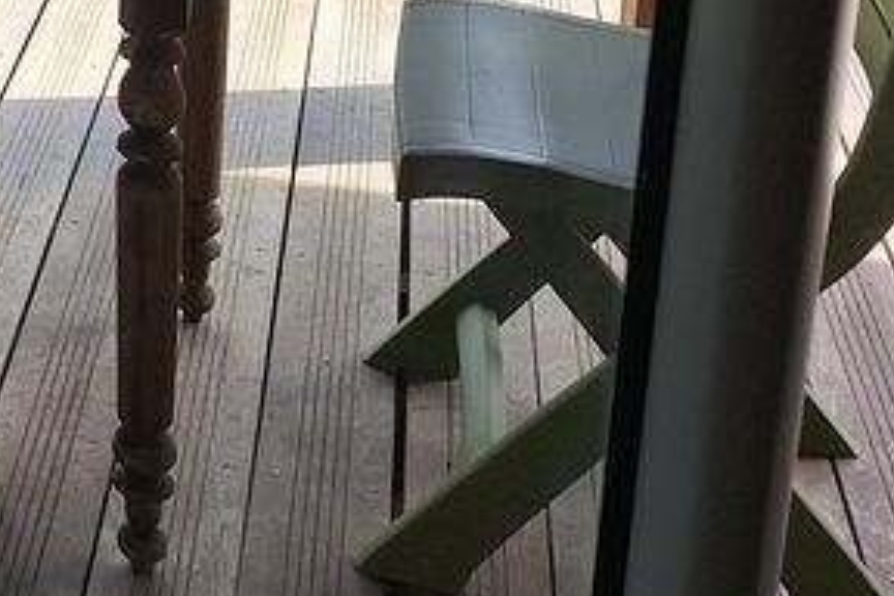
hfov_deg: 21.1
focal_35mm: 83
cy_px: -335
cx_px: -404
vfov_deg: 15.1
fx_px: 2061
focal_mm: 5.54
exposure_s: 1/810
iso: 40
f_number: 1.8
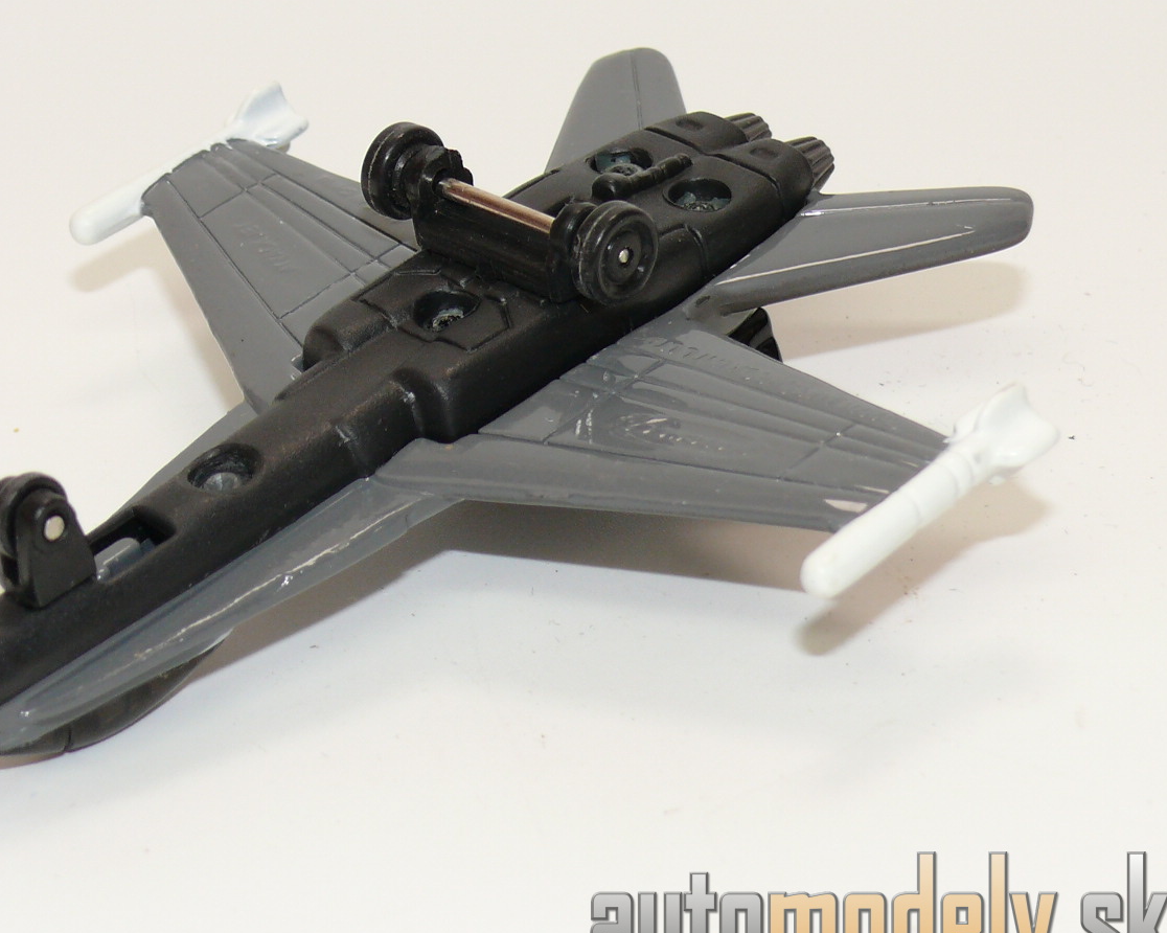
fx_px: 3625
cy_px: 384
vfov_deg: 14.7
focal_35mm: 105
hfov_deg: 18.2
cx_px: 349
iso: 100
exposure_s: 1/30
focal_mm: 11.3
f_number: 4
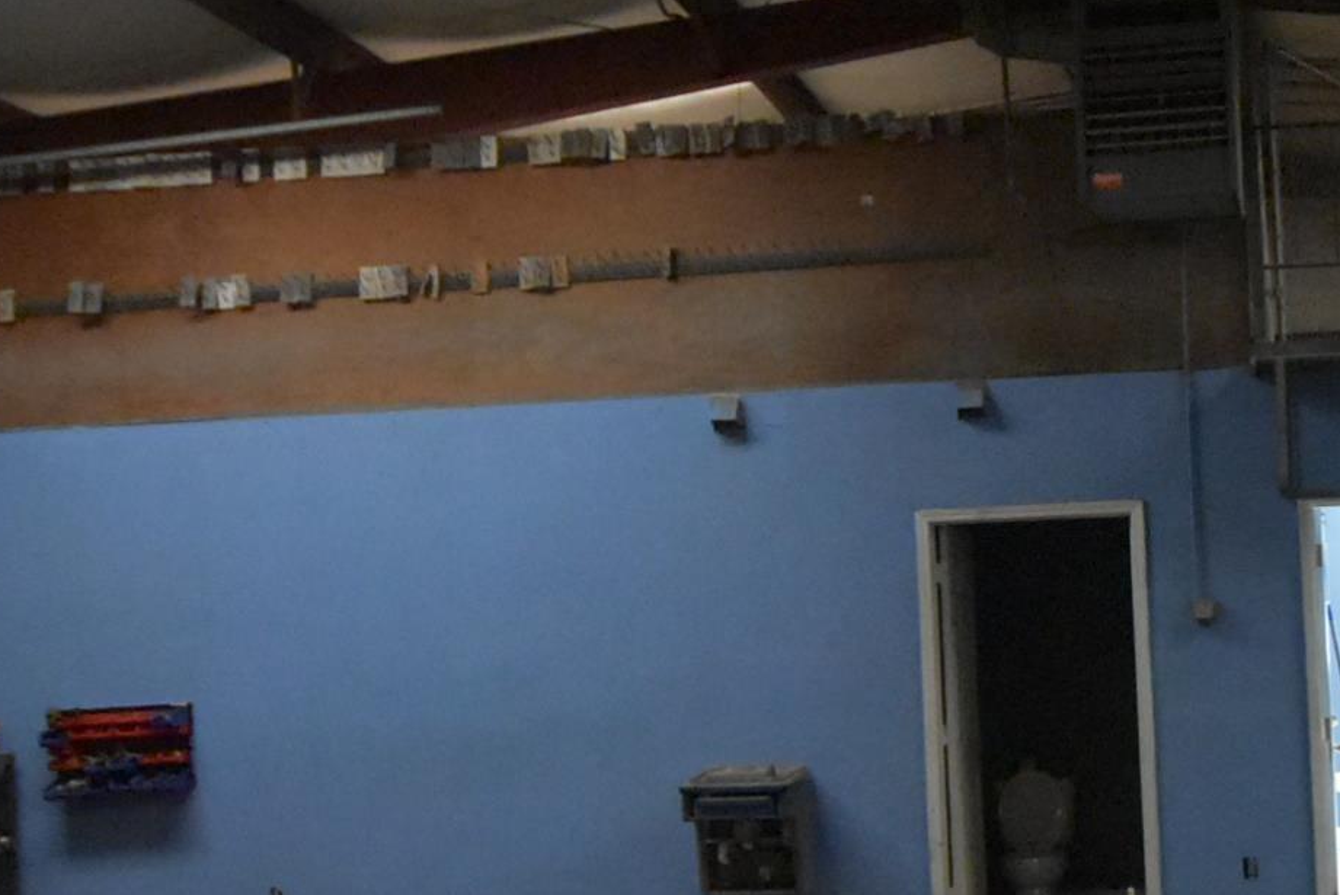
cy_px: 538
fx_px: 1997
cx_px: 1132
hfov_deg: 35.5
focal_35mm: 54
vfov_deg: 25.2
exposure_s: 1/125
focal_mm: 11
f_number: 3.5
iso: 5600
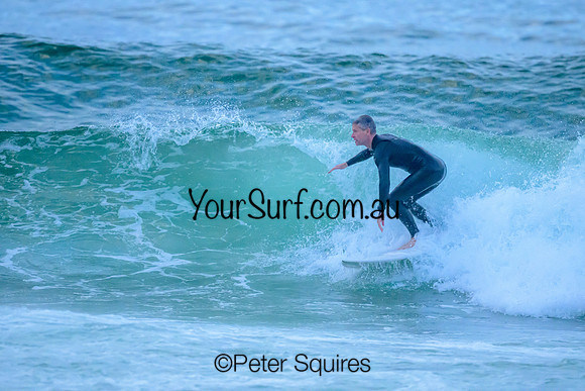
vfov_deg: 1.5
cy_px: 172
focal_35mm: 898
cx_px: 328
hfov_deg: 2.3
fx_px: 14592
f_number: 6.3
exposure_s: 1/2000
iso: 6400
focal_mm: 800
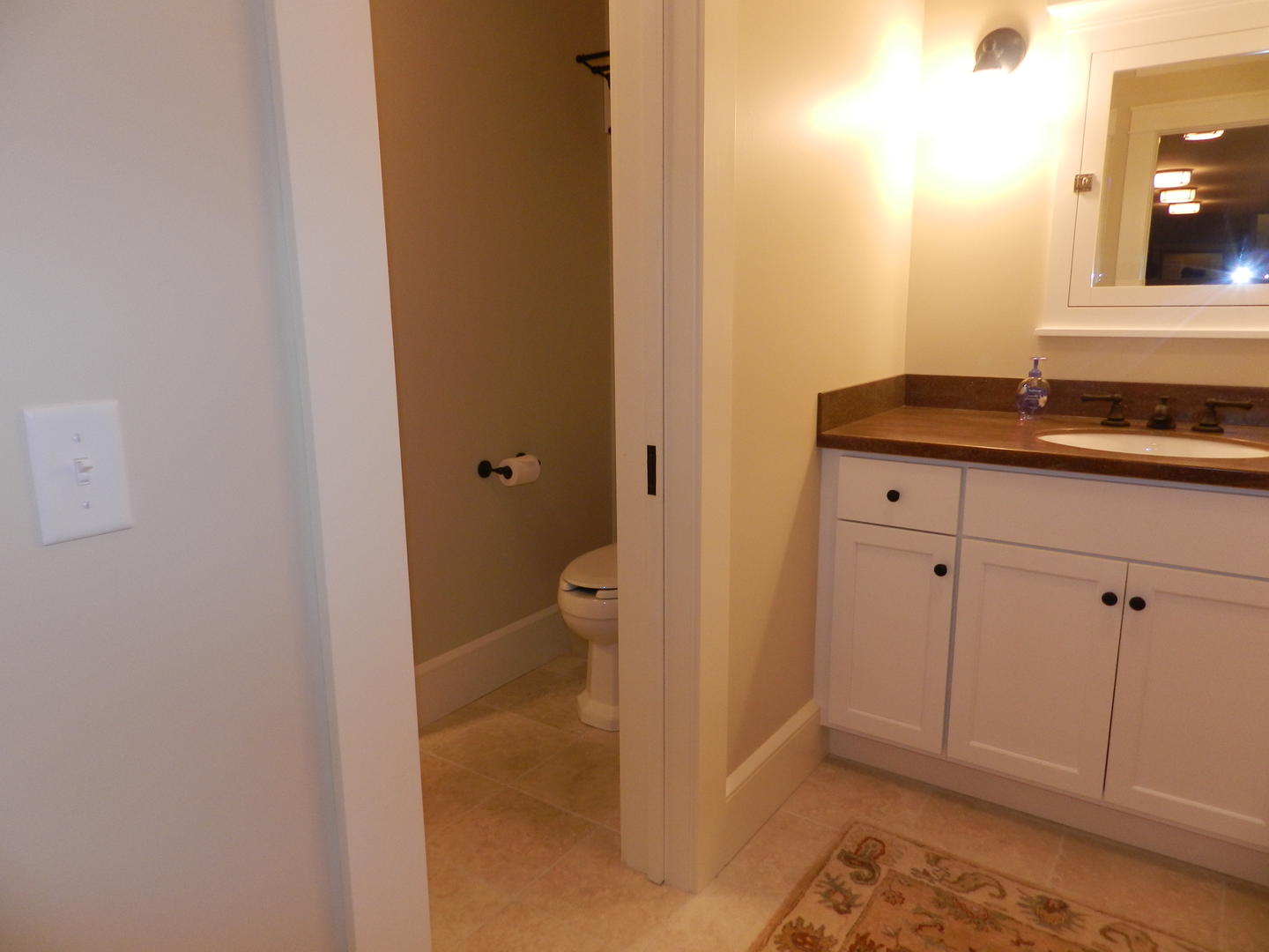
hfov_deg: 73.9
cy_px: 476
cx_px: 634
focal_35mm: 23
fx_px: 843
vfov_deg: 58.9
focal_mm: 4
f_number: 3.4
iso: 200
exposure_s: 1/30
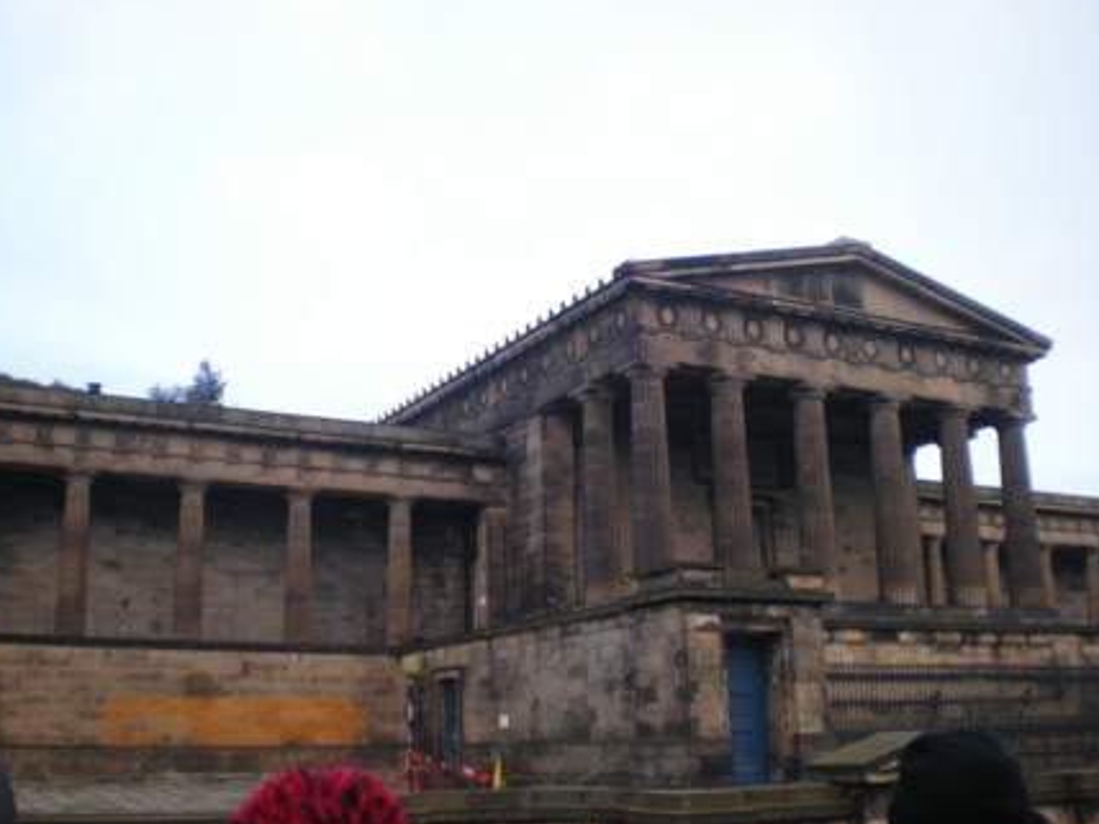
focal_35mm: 40
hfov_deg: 46.8
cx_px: 550
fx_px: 1270
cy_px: 426
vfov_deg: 36.0
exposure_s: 1/134
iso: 64
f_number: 3.1
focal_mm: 6.3
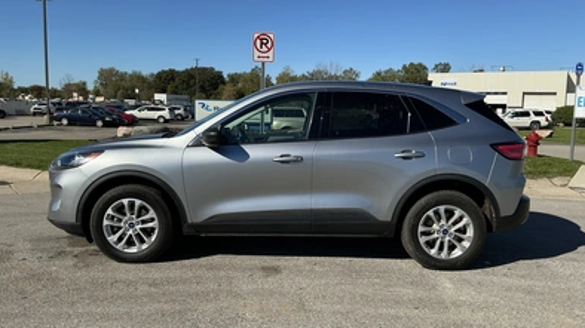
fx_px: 481
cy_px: 168
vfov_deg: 37.7
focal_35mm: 31
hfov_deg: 62.7
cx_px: 292
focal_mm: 3
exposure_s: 1/2058
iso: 25
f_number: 1.8
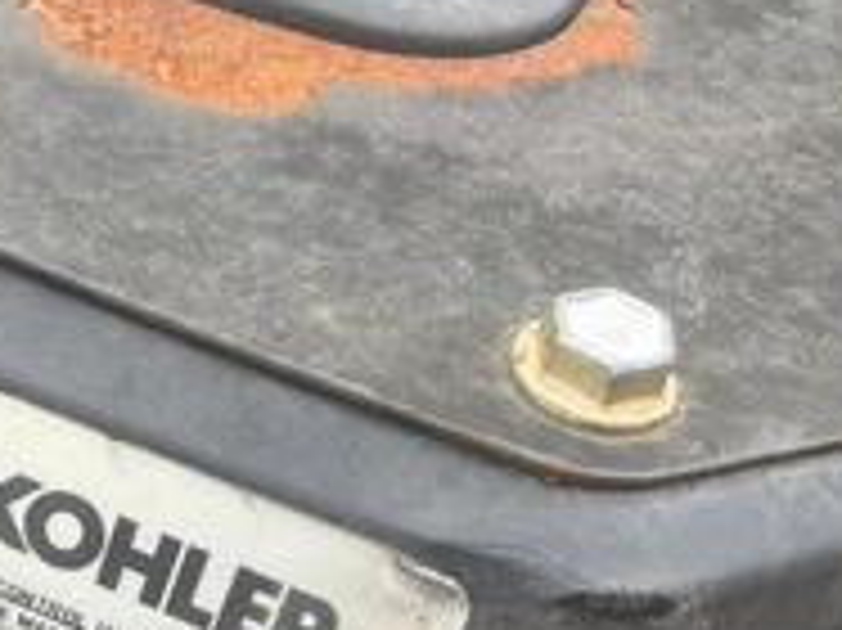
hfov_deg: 29.2
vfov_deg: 22.6
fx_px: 1507
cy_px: 648
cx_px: 5
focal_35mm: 62
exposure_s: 1/367
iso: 25
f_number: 1.8
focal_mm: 3
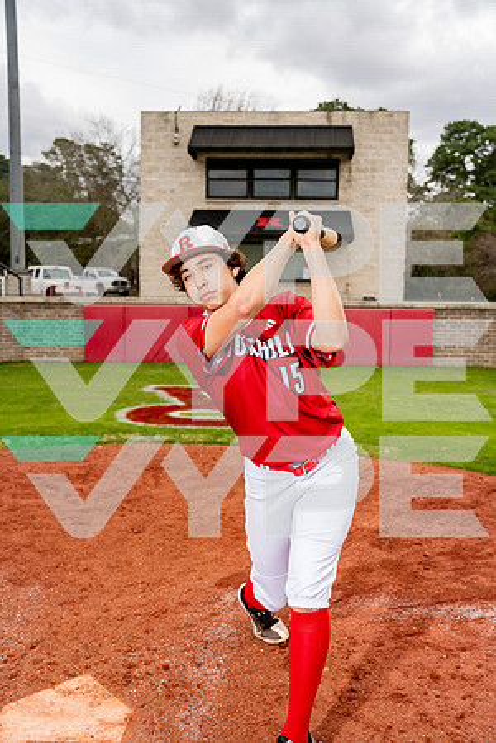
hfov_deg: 38.9
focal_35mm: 34
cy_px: 372
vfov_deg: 55.8
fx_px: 703
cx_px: 248
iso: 100
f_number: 4
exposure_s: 1/250
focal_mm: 34
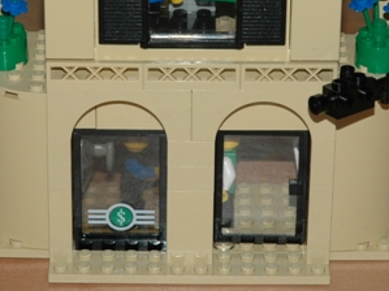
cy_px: 84
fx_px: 2426
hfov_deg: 9.2
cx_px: 194
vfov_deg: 6.9
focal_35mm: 216
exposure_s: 1/60
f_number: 9
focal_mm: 70
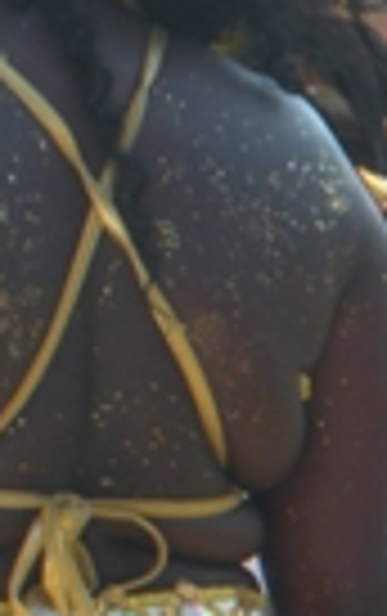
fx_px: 14063
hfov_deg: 1.6
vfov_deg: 2.5
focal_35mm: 836
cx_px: -464
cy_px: 189
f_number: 5.6
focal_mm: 31.5
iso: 64
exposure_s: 1/134
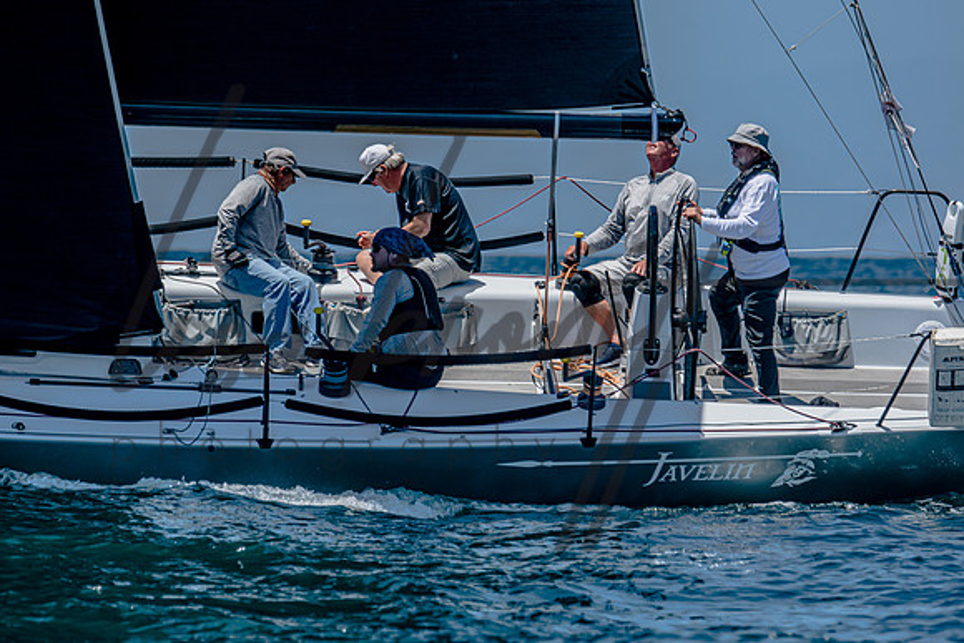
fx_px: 12808
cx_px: 482
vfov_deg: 2.9
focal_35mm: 478
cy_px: 322
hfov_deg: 4.3
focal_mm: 310
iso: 200
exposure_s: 1/1600
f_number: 5.6
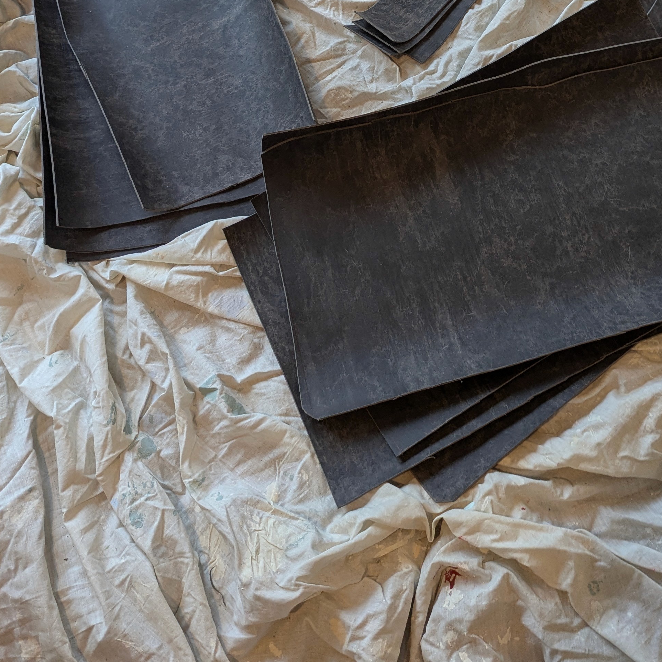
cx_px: 417
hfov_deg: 37.3
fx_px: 974
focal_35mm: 45
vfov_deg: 35.1
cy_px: 51
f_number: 1.85
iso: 90
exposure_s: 1/117
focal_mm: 6.81
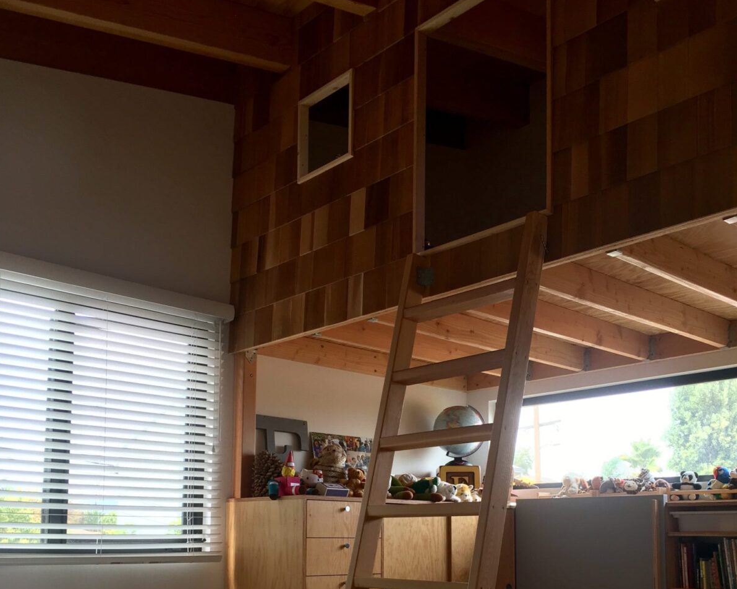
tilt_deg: +4.7
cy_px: 470
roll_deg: -0.8
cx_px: 367
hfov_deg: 47.9
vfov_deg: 37.8
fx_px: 829
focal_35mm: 38
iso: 25
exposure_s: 1/60
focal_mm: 4.15
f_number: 2.2
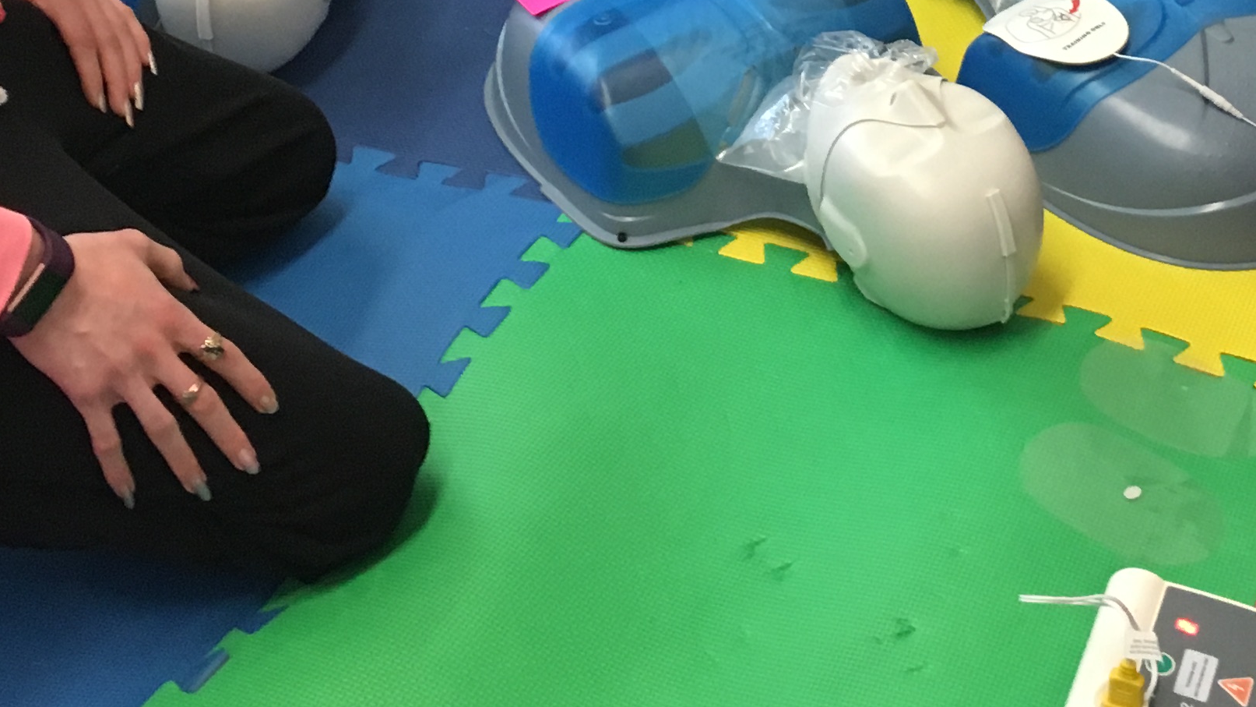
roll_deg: +1.0
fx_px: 2631
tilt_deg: -26.7
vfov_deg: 14.5
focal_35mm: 79
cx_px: 895
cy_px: -288
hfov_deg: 26.6
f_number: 2.2
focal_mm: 4.15
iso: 125
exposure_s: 1/30
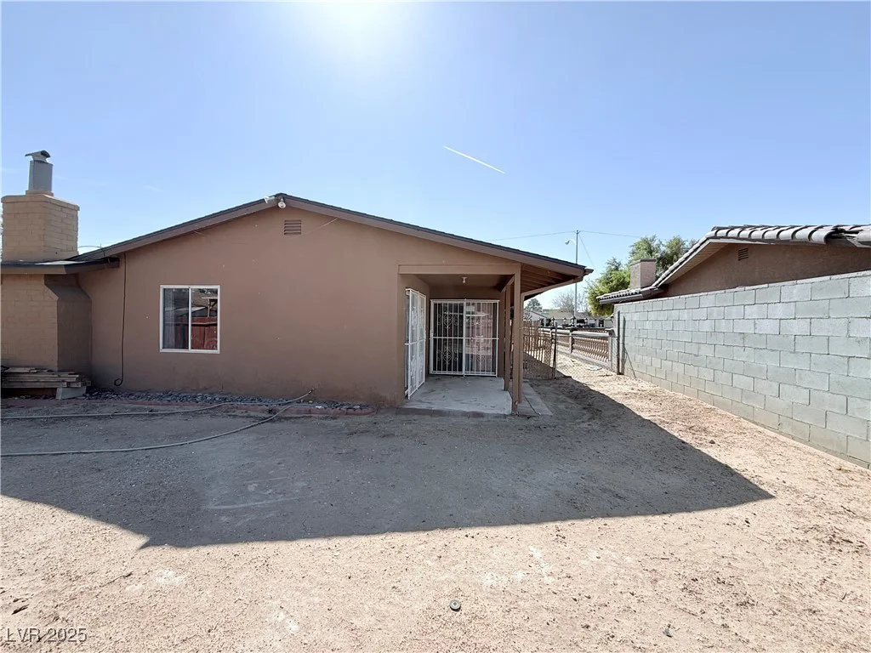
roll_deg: -1.0
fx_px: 352
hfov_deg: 102.1
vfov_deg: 85.7
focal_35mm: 14
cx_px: 436
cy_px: 326
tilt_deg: +0.3
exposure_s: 1/1464
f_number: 2.2
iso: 50
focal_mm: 2.22
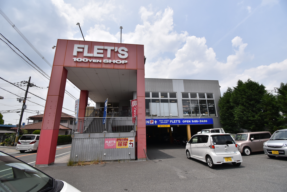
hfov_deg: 100.3
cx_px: 144
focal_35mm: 15
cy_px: 96
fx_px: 120
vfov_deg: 77.4
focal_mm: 10
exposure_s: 1/2000
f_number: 7.1
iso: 400
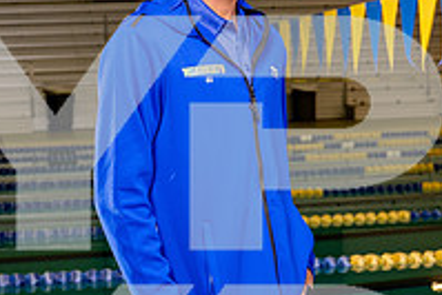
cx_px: 147
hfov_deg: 20.5
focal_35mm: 99
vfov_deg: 13.8
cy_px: 134
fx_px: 1216
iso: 400
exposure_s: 1/200
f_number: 4
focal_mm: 34
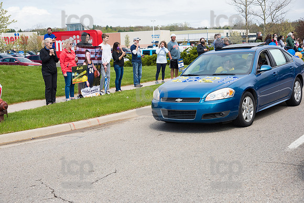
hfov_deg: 38.2
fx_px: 439
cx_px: 152
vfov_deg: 26.0
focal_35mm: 52
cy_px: 102
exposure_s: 1/1600
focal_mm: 52
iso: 1000
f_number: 7.1
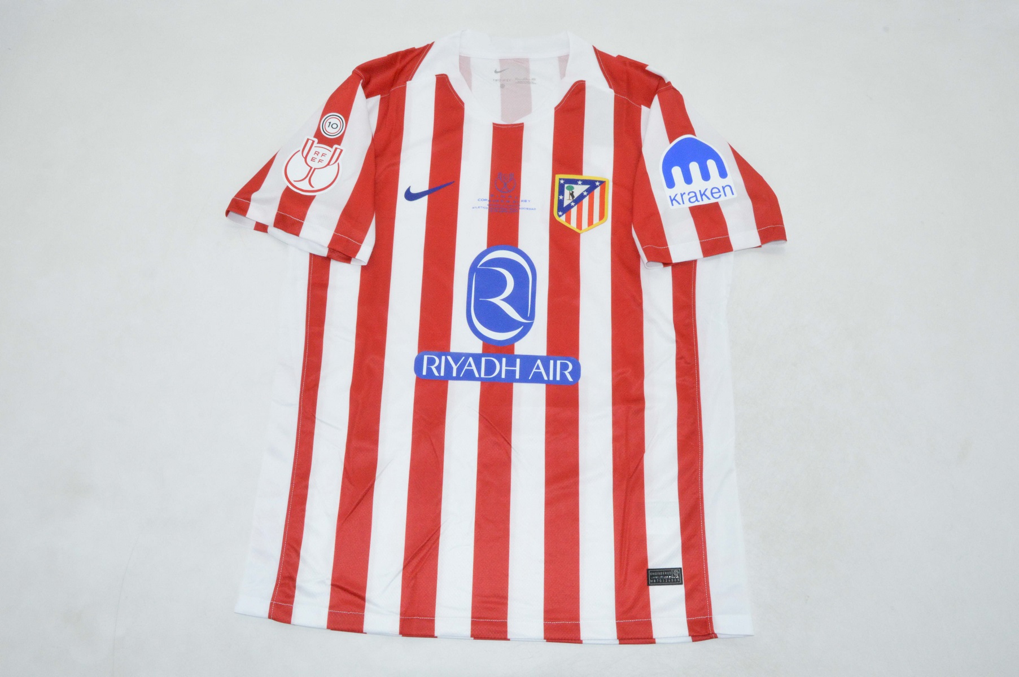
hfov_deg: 59.5
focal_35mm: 32
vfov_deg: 41.6
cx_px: 510
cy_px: 338
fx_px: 891
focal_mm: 21
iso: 3200
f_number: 22
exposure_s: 1/200
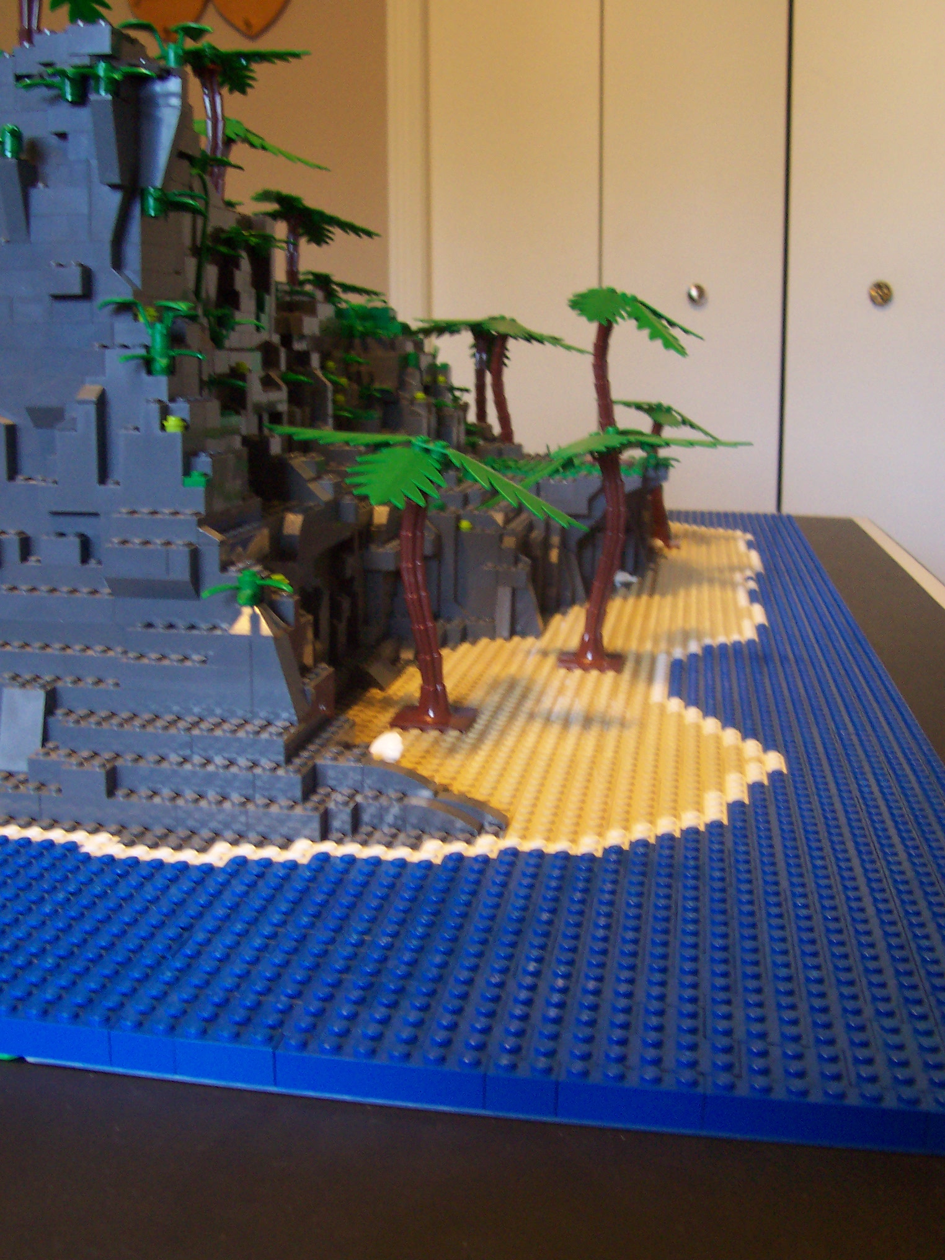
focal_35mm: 37
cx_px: 472
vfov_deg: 50.1
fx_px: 1347
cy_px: 630
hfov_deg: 38.7
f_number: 2.8
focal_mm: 5.6
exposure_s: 1/15
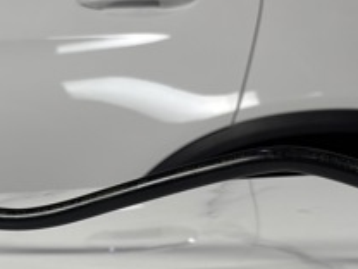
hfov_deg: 23.7
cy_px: 276
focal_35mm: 80
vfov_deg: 17.9
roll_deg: +3.0
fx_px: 827
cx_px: 26
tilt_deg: -12.2
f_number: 1.6
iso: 40
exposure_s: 1/171
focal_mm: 5.96
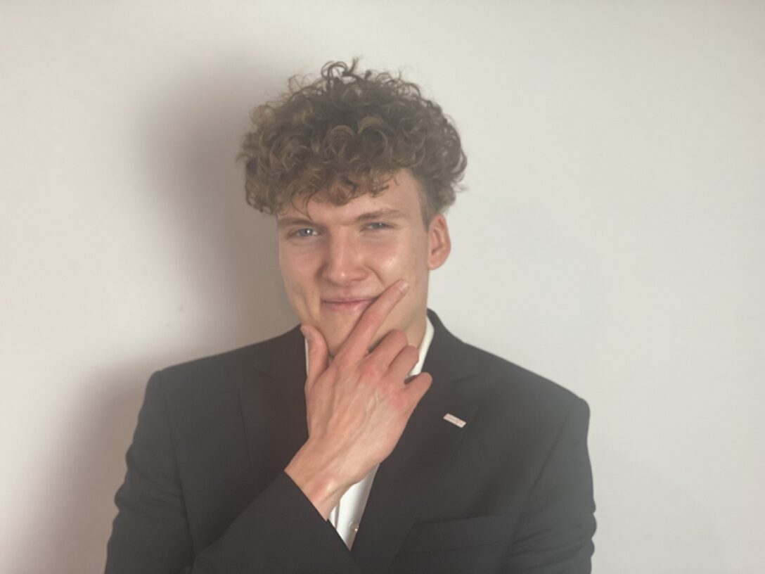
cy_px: 287
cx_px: 382
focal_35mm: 52
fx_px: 1149
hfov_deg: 36.8
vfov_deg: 28.0
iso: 160
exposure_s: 1/100
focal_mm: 6
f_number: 2
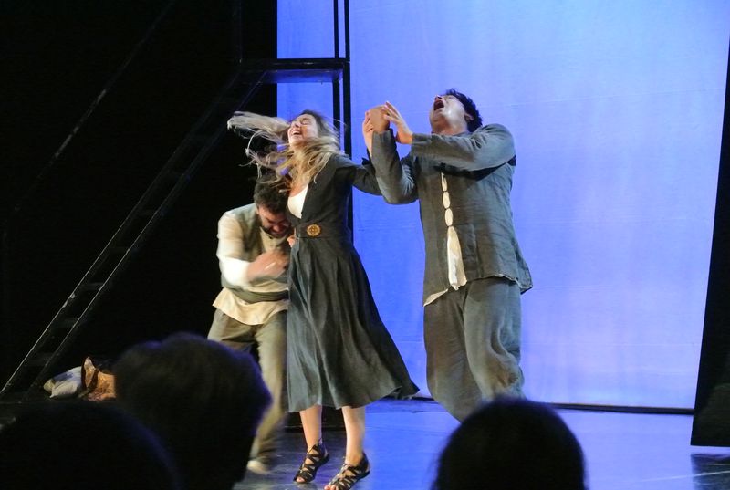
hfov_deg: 25.0
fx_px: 1646
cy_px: 245
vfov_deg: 16.9
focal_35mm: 81
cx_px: 365
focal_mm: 30
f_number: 3.8
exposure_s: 1/100
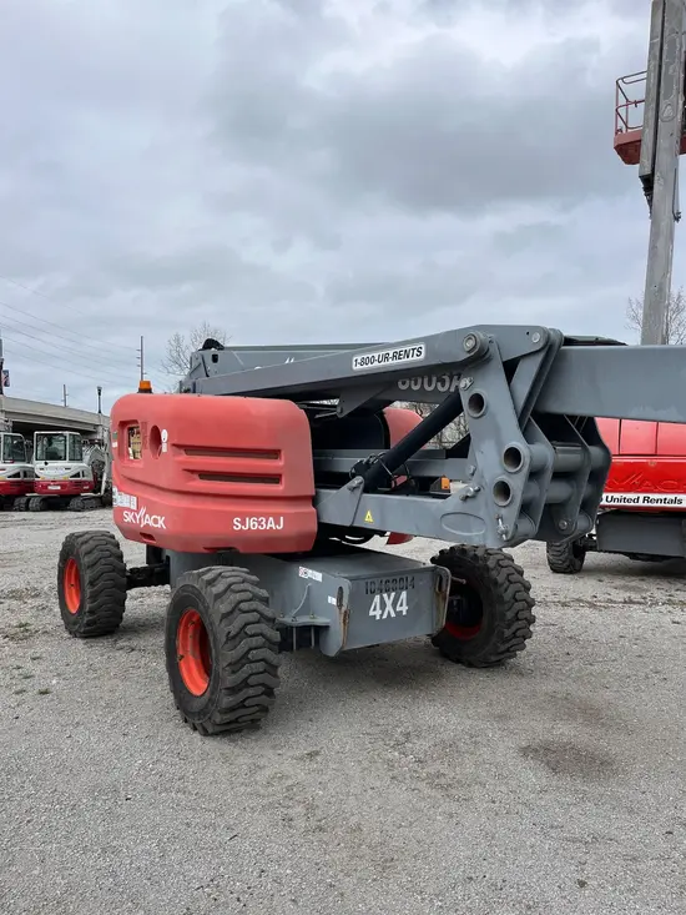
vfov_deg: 67.3
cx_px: 343
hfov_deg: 53.1
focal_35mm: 26
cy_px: 458
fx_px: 687
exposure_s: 1/4651
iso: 50
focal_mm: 5.1
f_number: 1.6
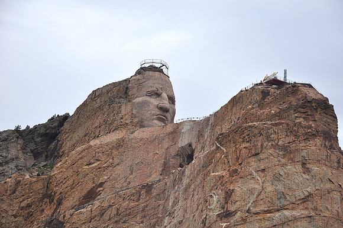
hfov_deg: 18.2
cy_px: 114
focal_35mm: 112
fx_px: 1070
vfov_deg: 12.1
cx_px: 172
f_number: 7.1
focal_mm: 75
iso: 200
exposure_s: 1/800
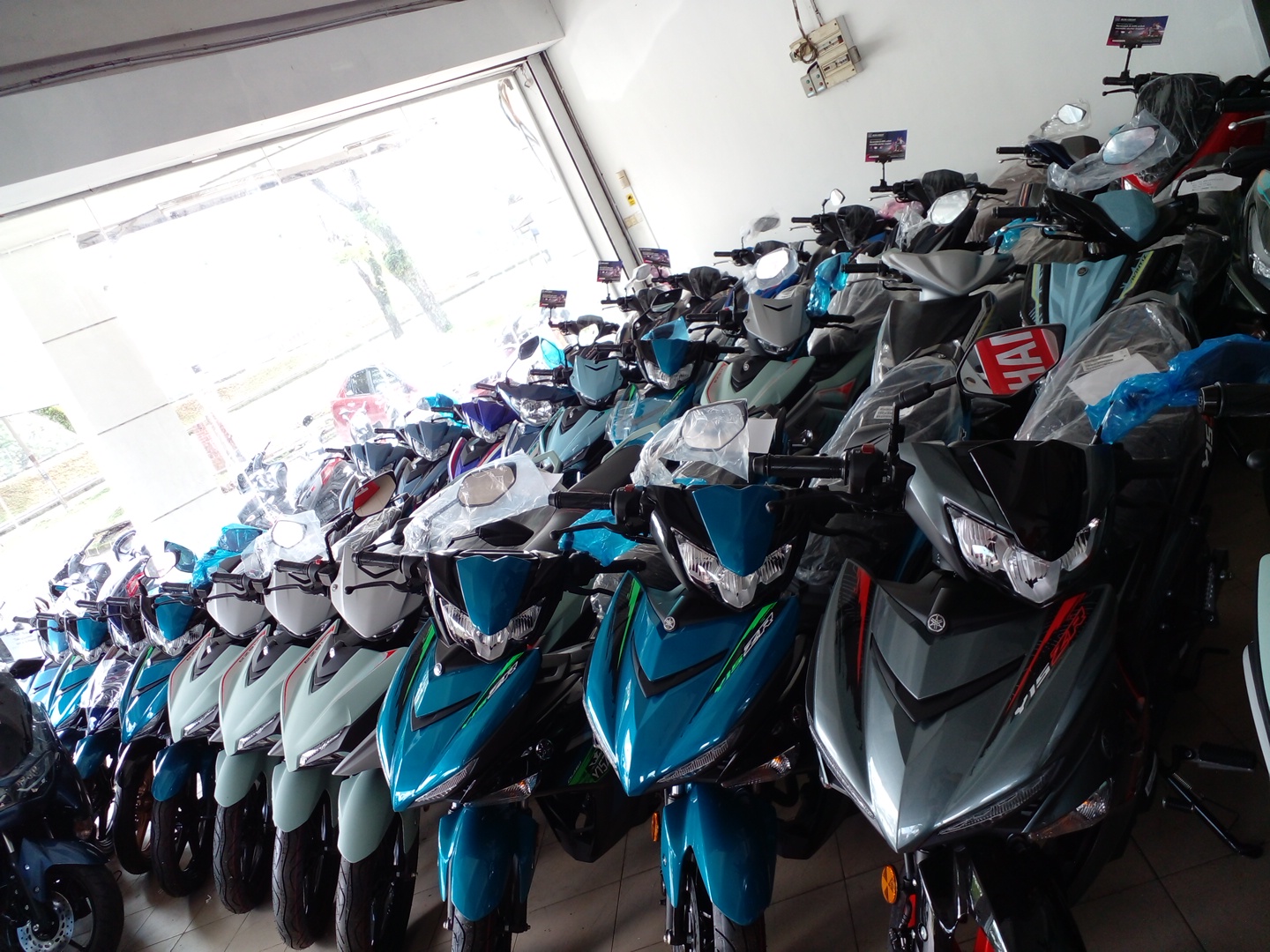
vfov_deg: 51.4
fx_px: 991
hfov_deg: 65.3
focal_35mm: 27
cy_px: 476
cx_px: 635
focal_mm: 3.6
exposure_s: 1/33.3
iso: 45
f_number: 1.9
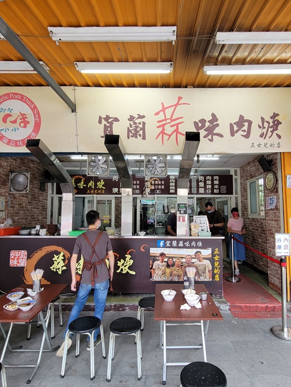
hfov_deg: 71.4
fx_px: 202
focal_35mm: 18
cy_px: 192
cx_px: 161
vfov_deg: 87.7
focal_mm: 2.2
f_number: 2.2
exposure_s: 1/60
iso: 100
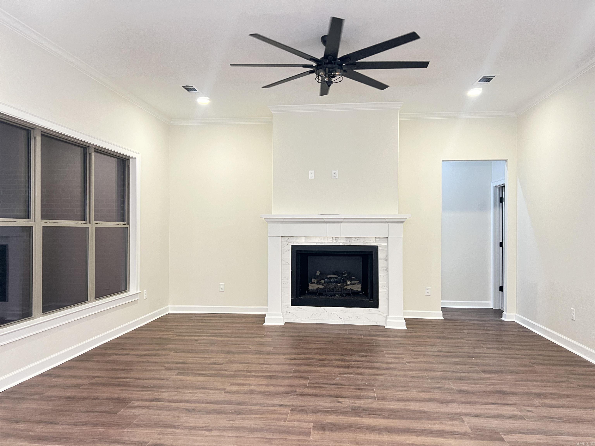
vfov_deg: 53.1
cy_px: 223
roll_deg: -0.9
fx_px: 447
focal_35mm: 26
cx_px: 298
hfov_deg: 67.3
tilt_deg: -0.5
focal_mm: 5.7
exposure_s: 1/60
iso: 250
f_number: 1.5
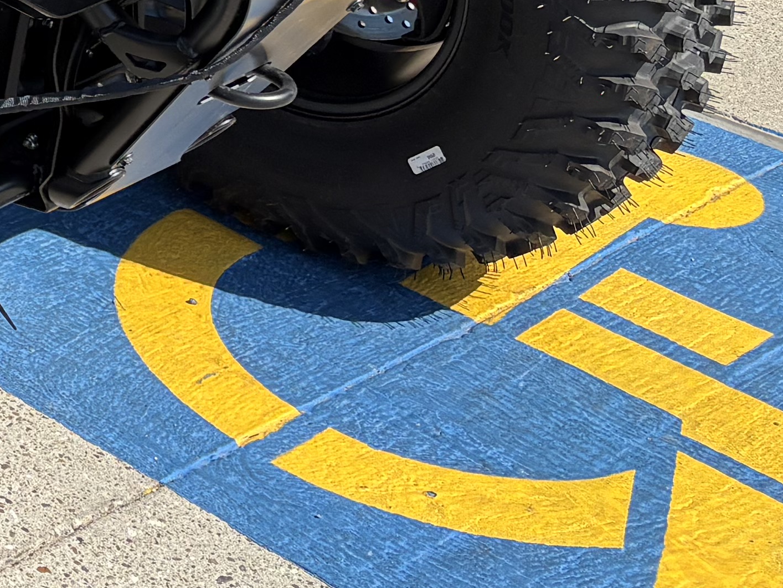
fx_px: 2375
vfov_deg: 13.3
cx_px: -785
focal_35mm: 105
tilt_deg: -18.1
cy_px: -315
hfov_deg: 15.1
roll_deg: +1.7
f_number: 1.6
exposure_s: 1/1706
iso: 50
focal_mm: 5.96
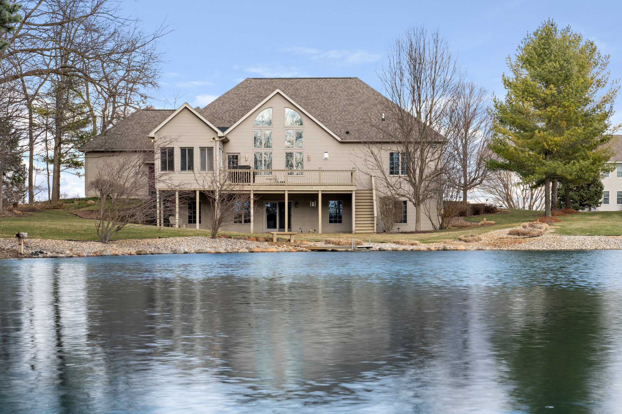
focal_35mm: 75
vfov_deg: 18.2
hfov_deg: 27.0
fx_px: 1296
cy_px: 207
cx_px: 311
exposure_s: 1/3
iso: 50
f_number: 22
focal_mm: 75
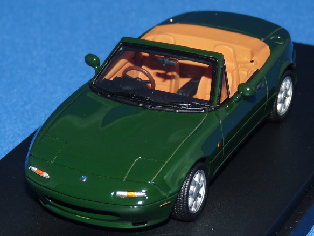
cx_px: 143
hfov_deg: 12.5
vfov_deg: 9.4
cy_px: 116
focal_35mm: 158
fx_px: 1433
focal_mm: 14.4
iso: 100
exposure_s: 1/80
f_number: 3.4
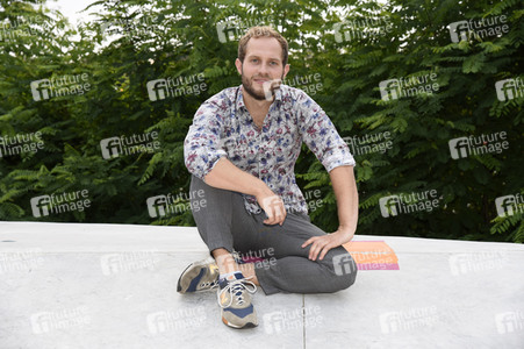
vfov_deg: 18.2
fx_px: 1091
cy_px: 174
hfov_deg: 27.0
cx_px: 262
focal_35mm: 75
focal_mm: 75
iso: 1250
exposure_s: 1/100
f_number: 6.3
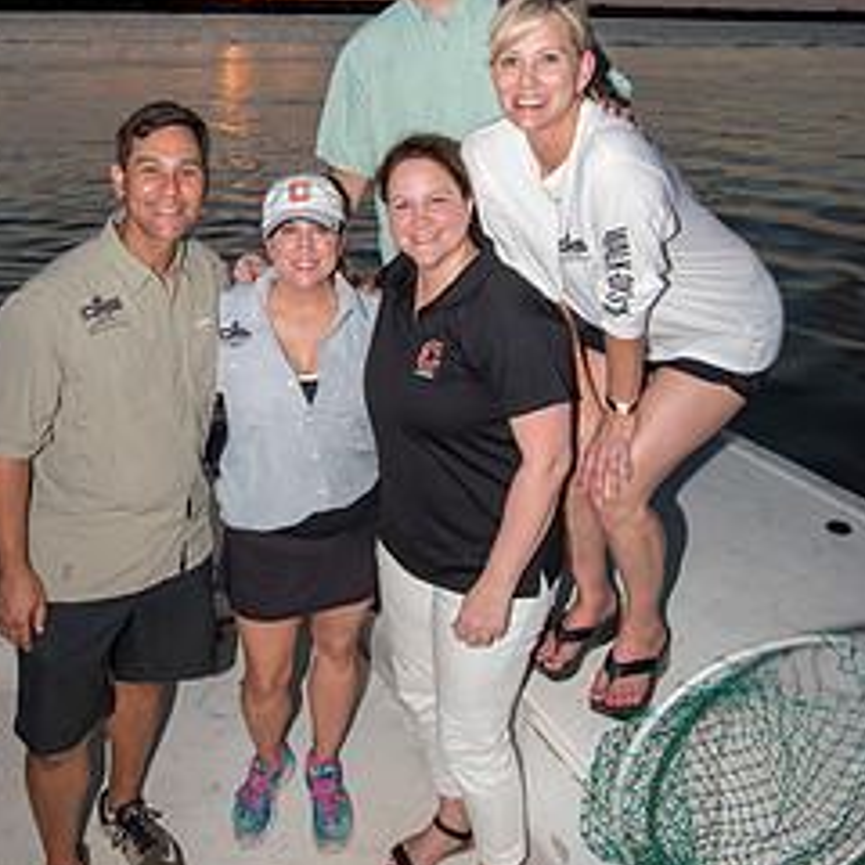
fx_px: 989
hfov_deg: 46.9
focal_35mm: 35
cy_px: 227
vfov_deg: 45.7
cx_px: 339
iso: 500
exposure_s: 1/500
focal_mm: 22
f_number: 7.1
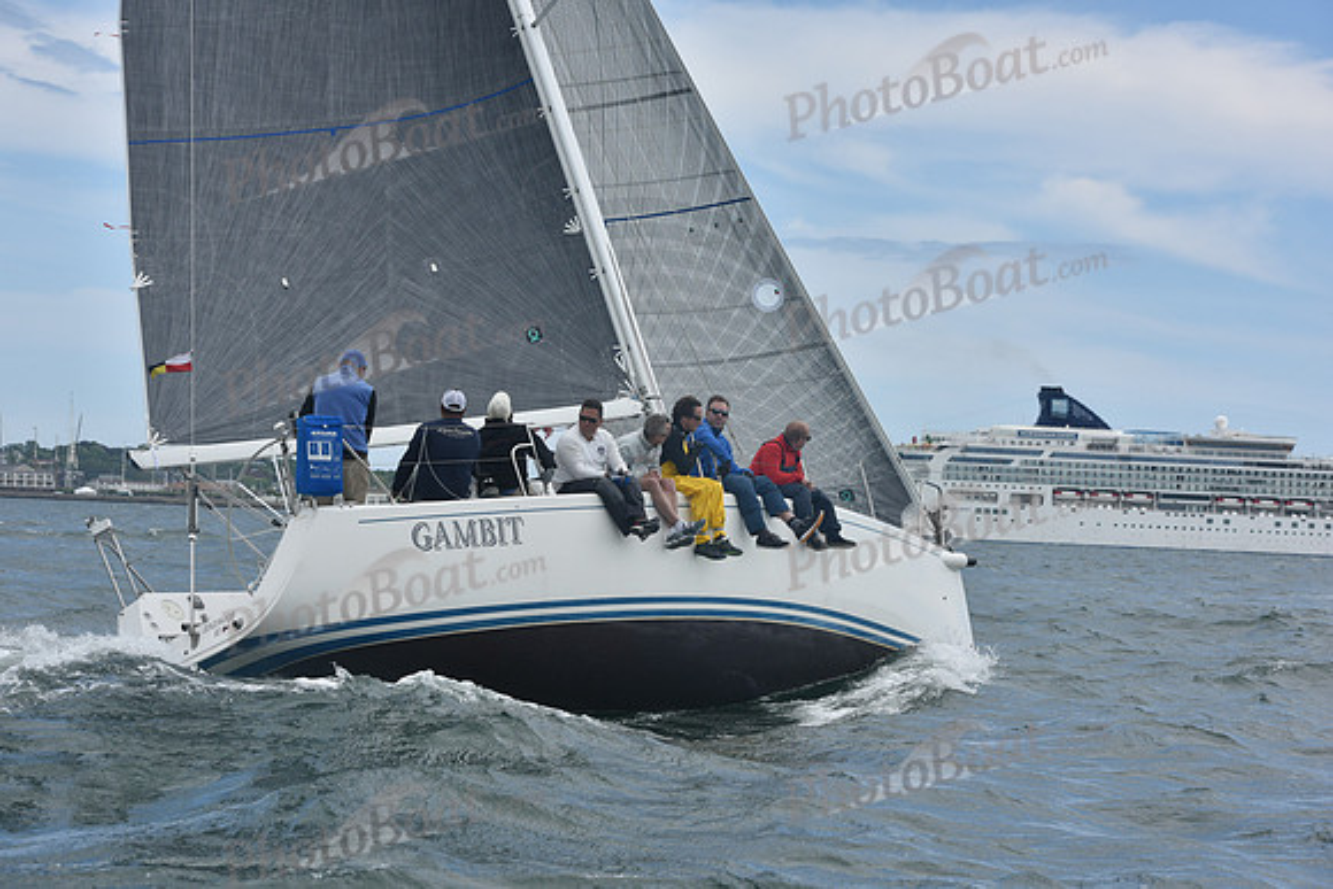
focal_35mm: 95
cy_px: 444
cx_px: 666
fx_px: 3518
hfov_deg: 21.5
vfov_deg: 14.4
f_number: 8
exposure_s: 1/1000
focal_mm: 95
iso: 250
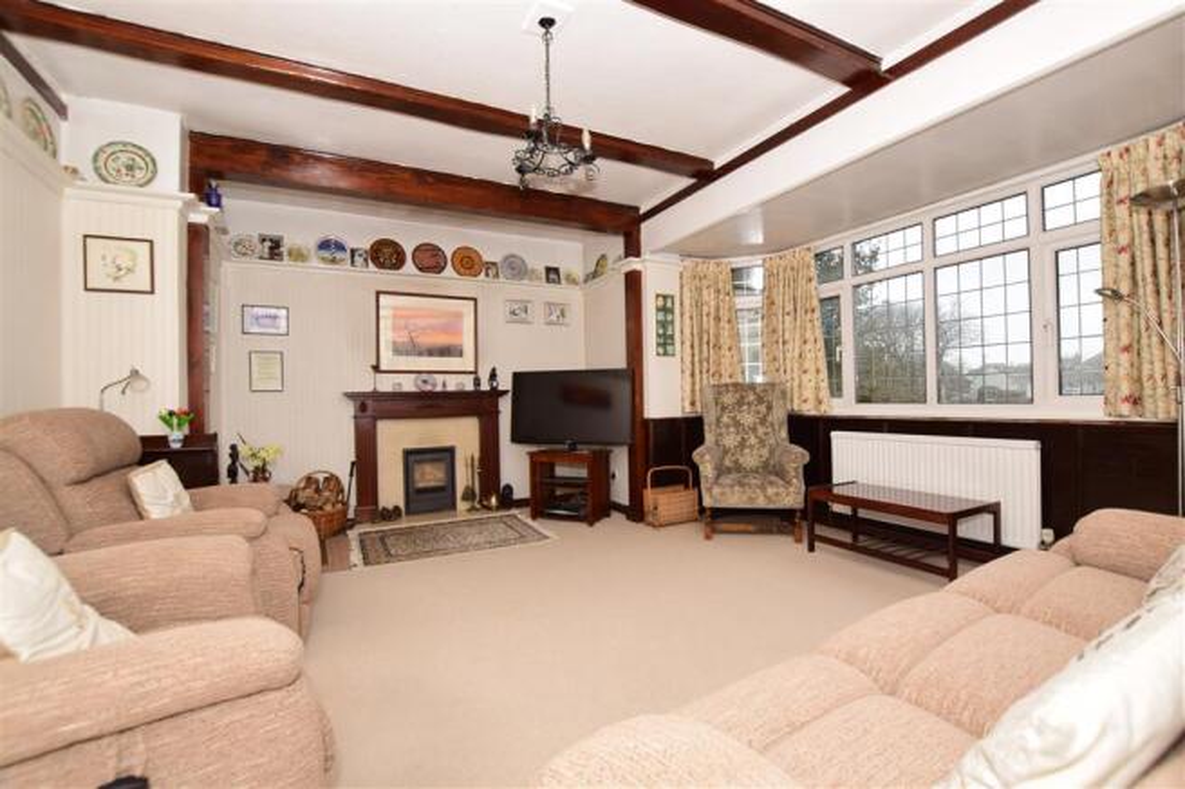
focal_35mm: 15
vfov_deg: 77.3
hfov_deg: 100.4
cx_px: 592
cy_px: 394
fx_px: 494
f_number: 8
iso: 400
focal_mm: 10
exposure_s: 1/200
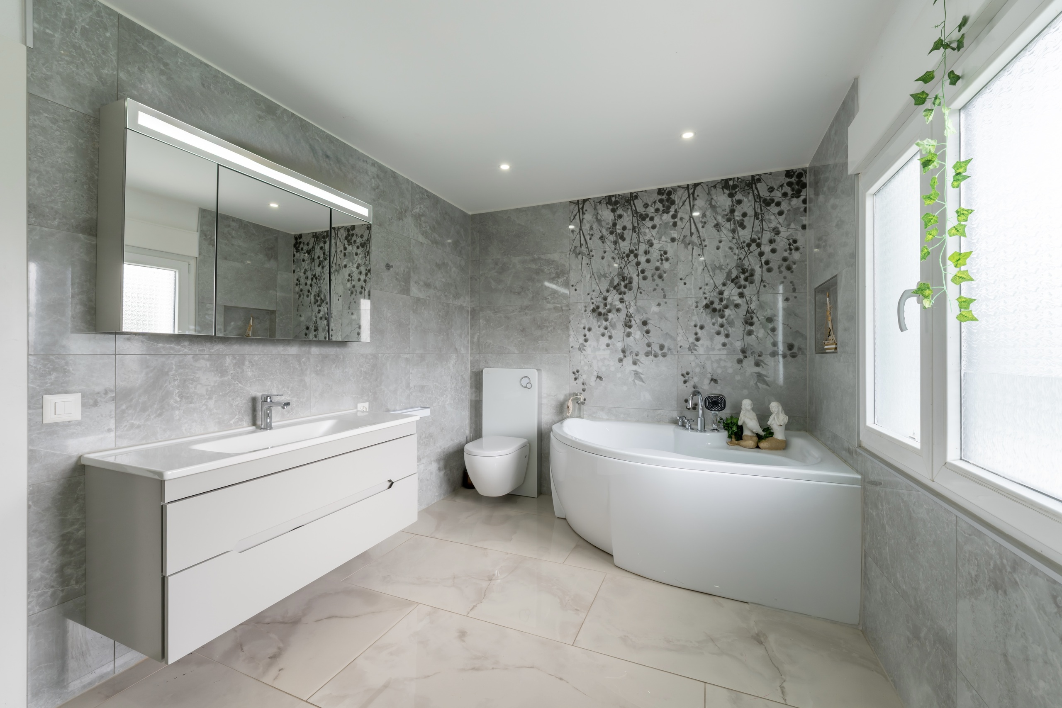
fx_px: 413
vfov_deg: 81.2
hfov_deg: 104.3
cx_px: 531
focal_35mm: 14
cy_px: 354
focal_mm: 14
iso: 200
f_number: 16
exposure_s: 1/10
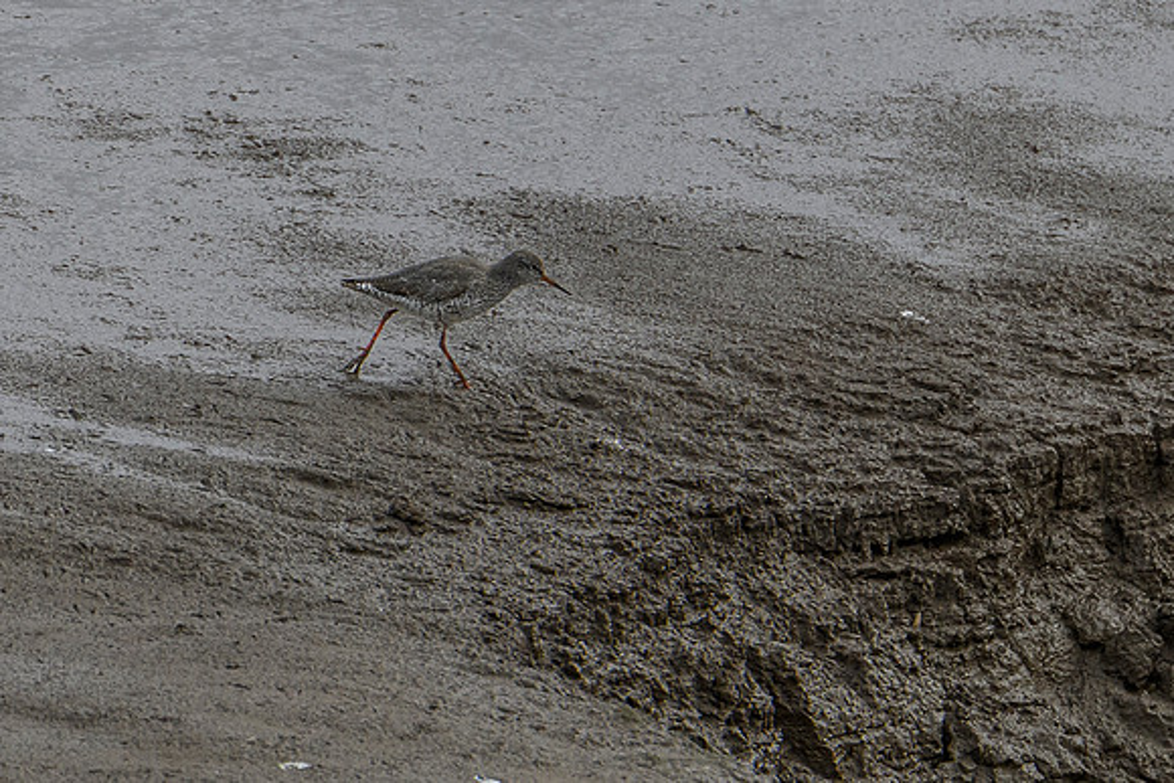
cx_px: 630
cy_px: 292
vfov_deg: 1.2
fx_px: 38834
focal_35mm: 1191
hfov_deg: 1.7
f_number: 6.3
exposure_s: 1/1600
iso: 640
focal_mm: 400
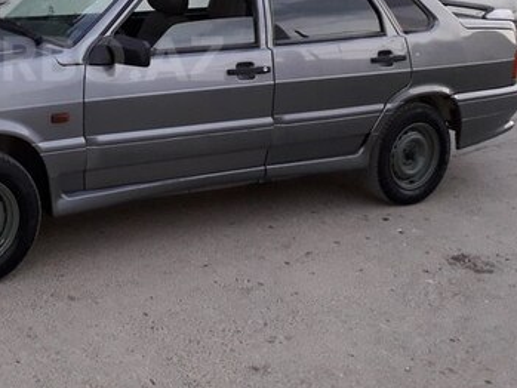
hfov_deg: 35.7
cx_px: 73
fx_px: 762
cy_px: 58
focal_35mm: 51
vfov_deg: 27.8
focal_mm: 3.6
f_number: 1.9
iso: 200
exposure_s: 1/50
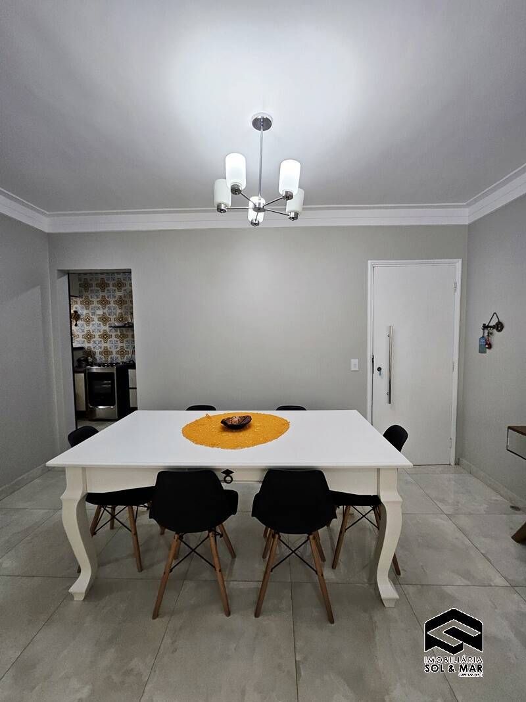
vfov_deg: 106.2
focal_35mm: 13
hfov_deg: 89.9
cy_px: 351
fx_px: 263
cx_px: 263
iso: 100
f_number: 2.2
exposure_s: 1/60
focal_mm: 1.7
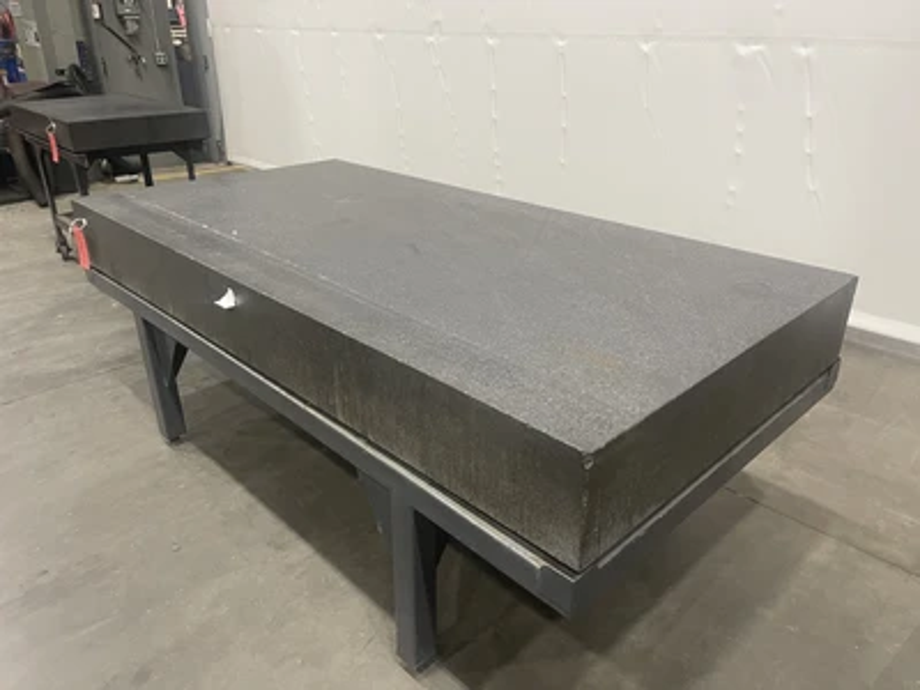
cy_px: 345
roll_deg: +0.2
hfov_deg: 69.4
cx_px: 460
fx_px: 664
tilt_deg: -24.3
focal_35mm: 25
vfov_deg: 54.9
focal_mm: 5.1
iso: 320
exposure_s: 1/60
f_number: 1.6
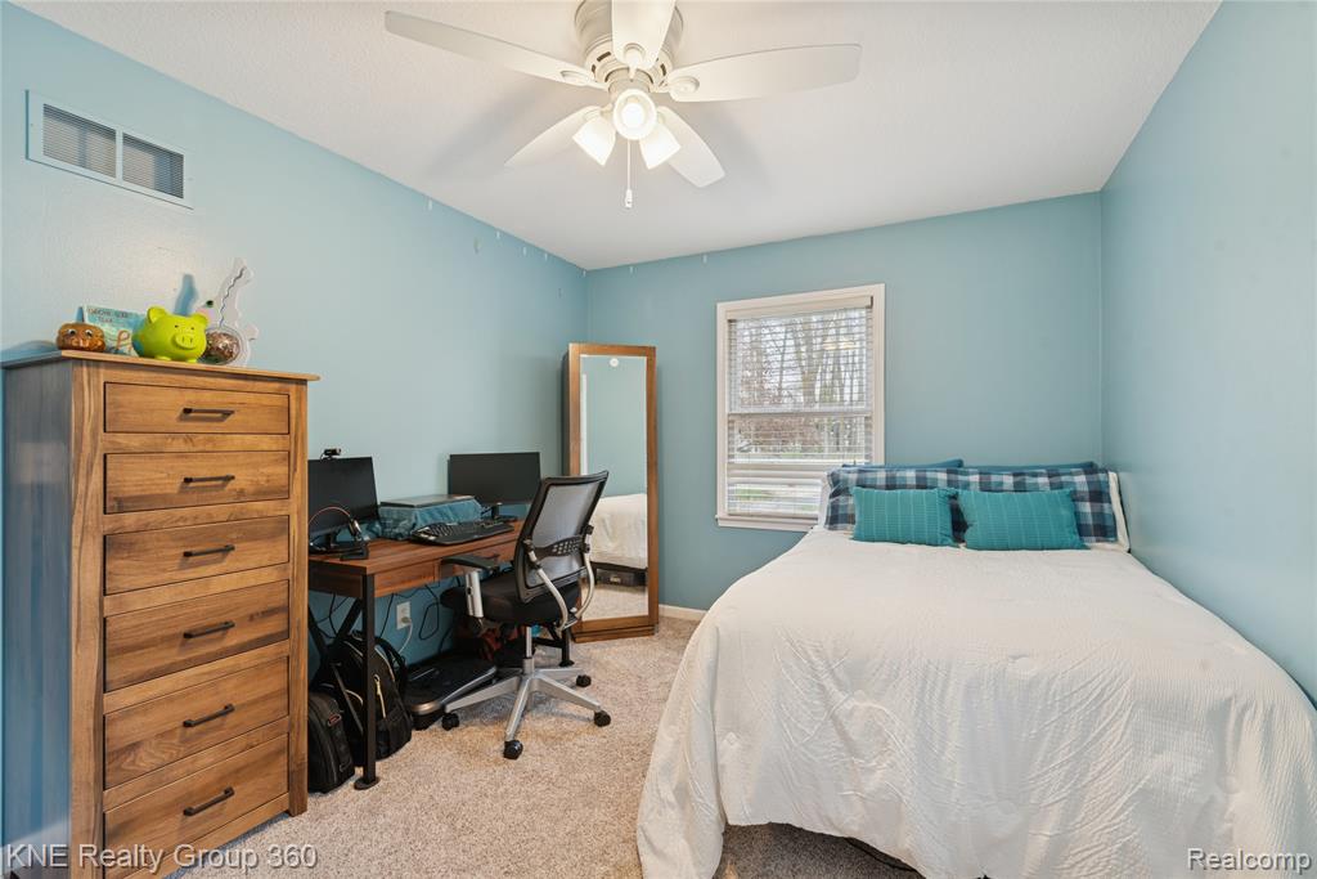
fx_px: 549
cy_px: 440
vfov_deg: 77.3
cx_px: 658
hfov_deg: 100.4
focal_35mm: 15
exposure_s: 1/13
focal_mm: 15
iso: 400
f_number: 8
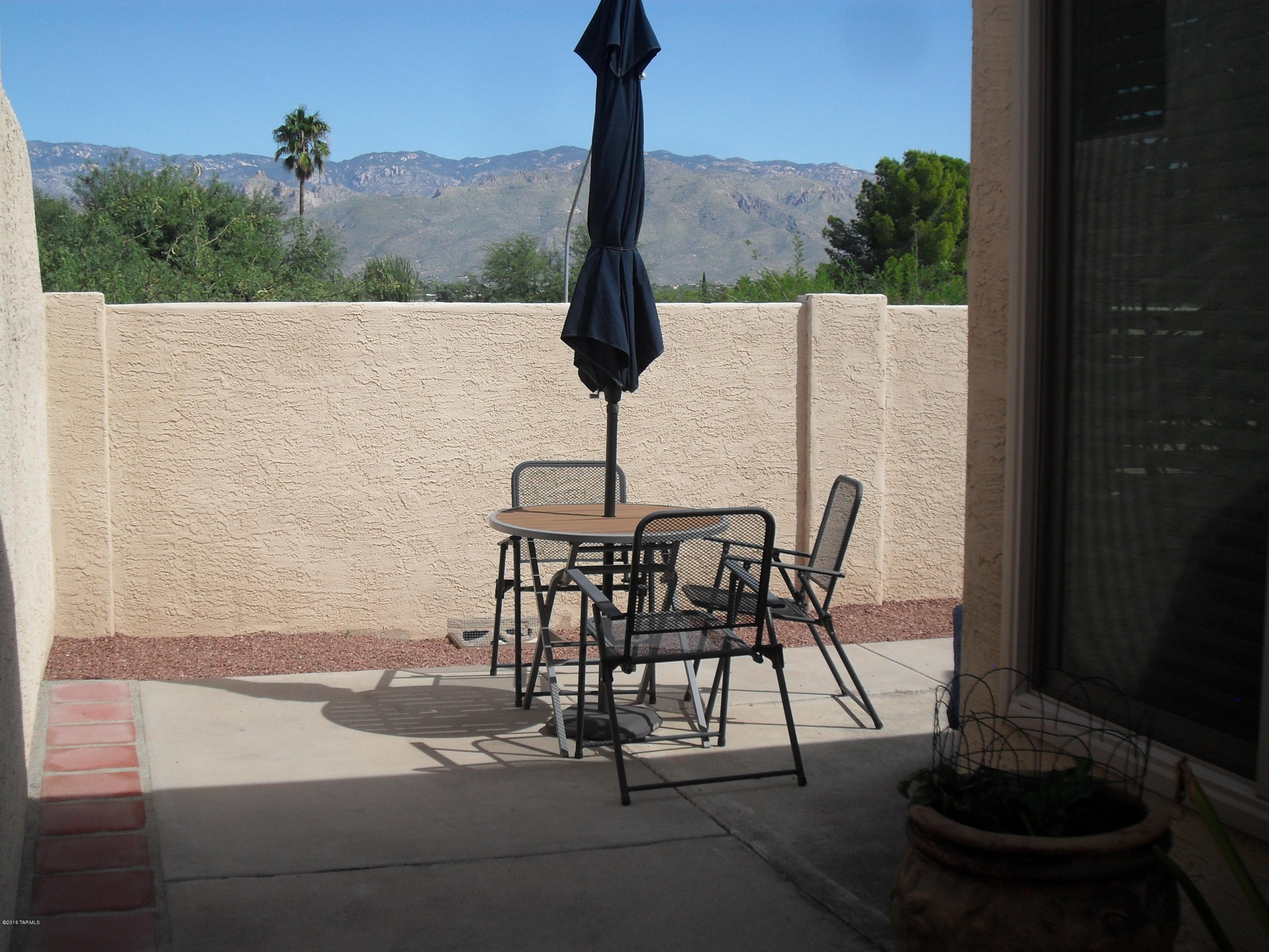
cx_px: 634
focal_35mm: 50
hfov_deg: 38.2
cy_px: 476
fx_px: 1833
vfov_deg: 29.1
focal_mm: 8.8
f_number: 11.1
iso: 100
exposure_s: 1/125
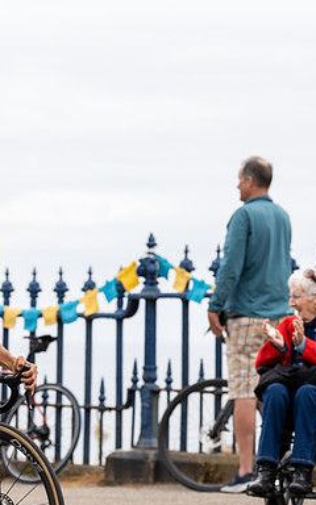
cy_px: 253
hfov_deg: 8.2
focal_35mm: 160
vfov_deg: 13.1
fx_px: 2205
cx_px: -11
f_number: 3.5
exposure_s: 1/1000
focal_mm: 104
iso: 320
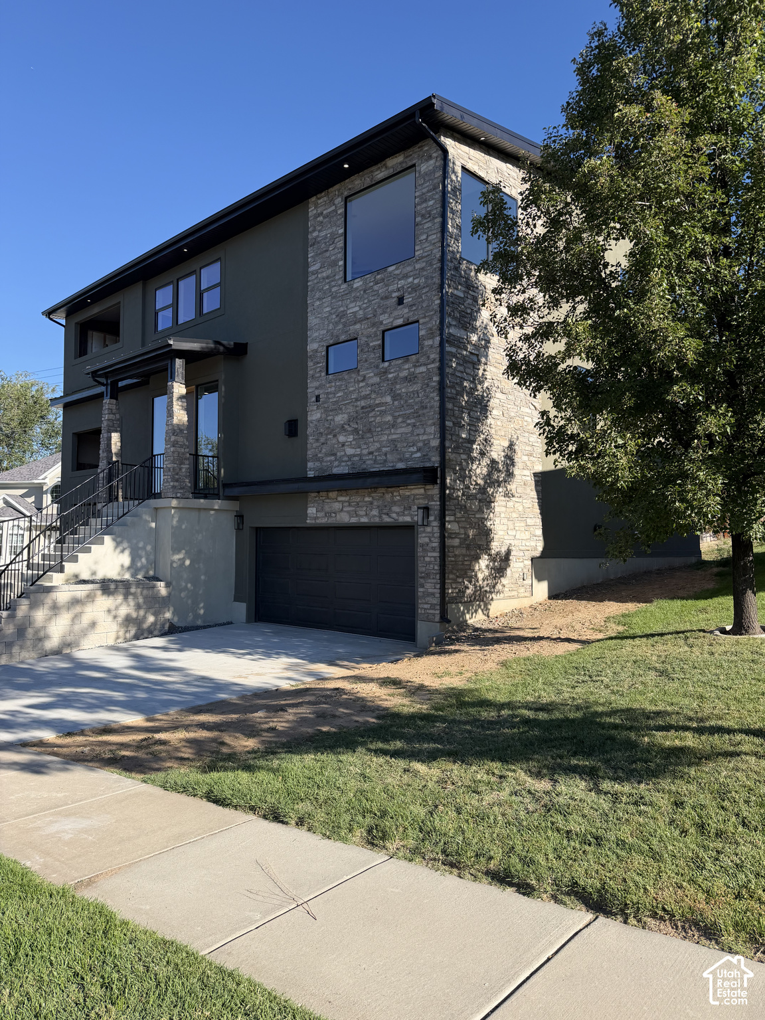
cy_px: 510
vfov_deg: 71.6
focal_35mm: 24
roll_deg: -0.5
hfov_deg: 56.8
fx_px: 707
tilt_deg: +2.4
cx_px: 382
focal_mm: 6.76
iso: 80
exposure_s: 1/2232
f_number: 1.78
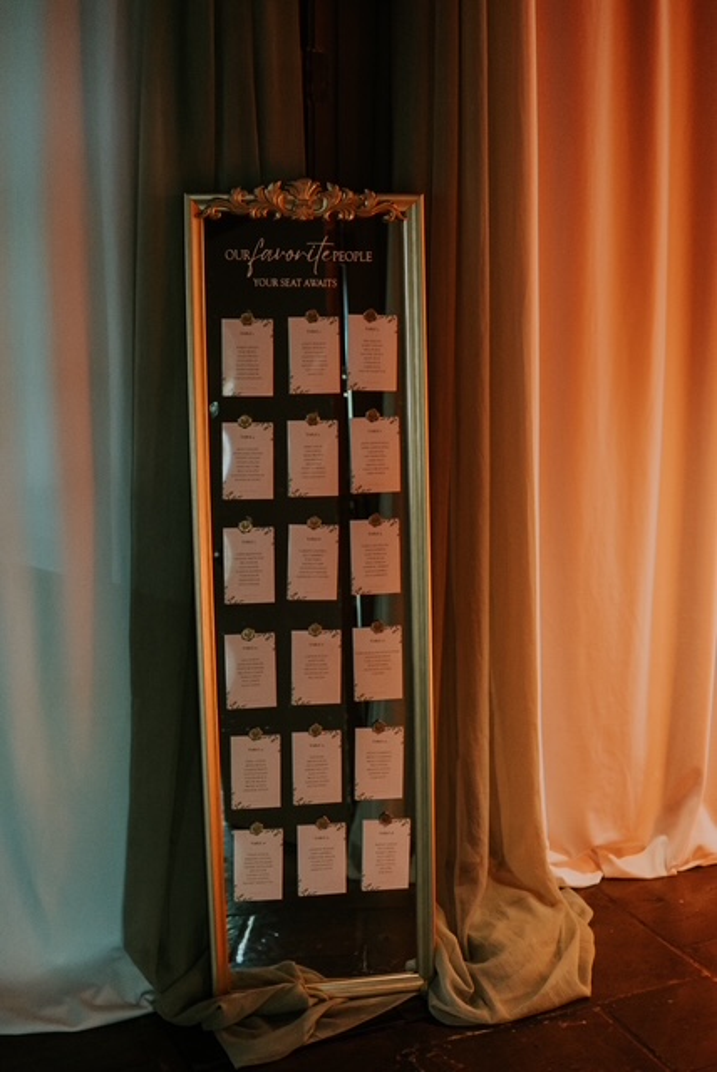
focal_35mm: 45
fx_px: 1341
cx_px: 358
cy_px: 536
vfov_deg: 43.6
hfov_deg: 29.9
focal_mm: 30
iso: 1000
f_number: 1.6
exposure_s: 1/320
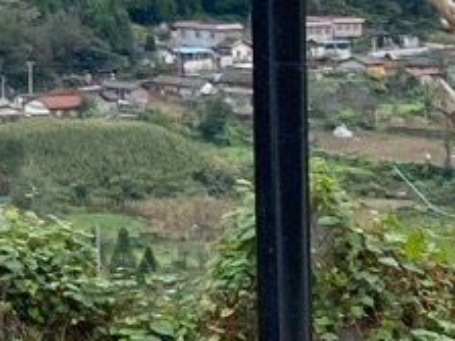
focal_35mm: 175
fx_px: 2299
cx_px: -959
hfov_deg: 9.0
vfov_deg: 8.2
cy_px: -242
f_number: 1.8
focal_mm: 4.25
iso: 32
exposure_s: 1/1053
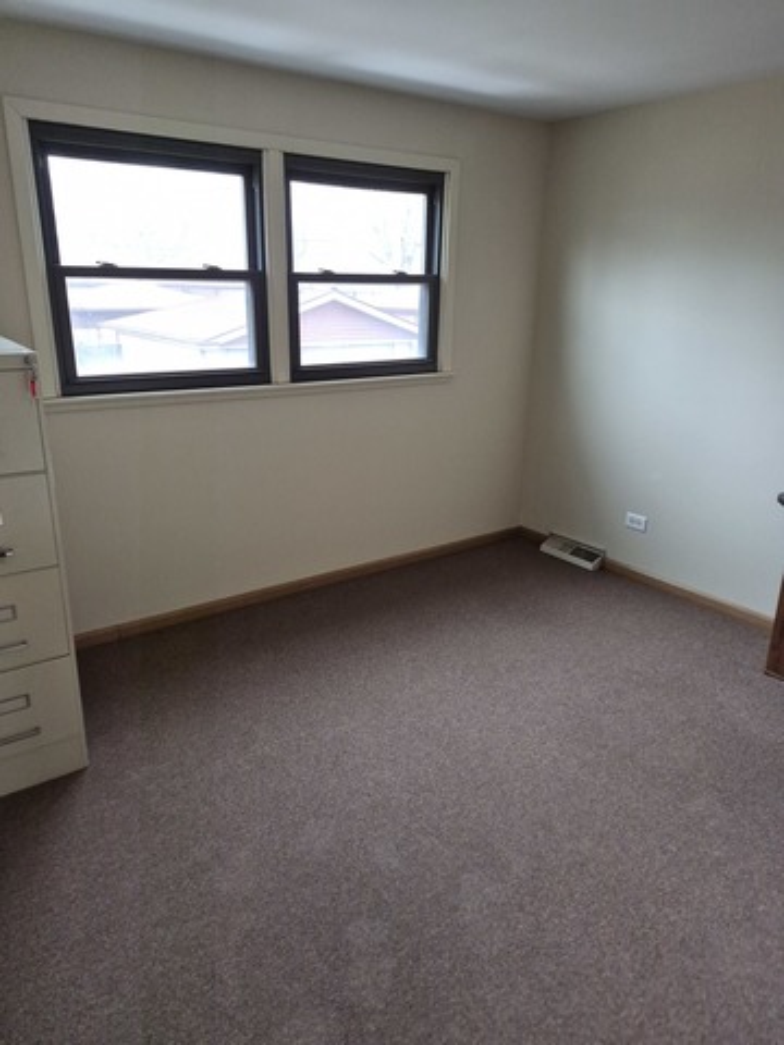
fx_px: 695
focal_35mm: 23
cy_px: 522
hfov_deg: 58.9
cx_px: 392
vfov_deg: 73.9
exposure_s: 1/180
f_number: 1.8
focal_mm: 5.4
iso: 250
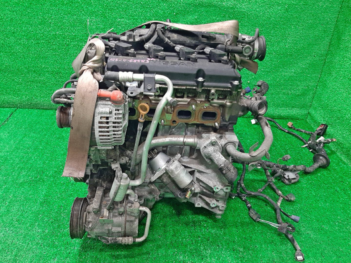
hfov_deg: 67.3
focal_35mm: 26
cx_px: 176
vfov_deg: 53.1
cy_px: 132
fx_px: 264
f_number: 1.7
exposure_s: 1/50
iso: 246
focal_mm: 3.93
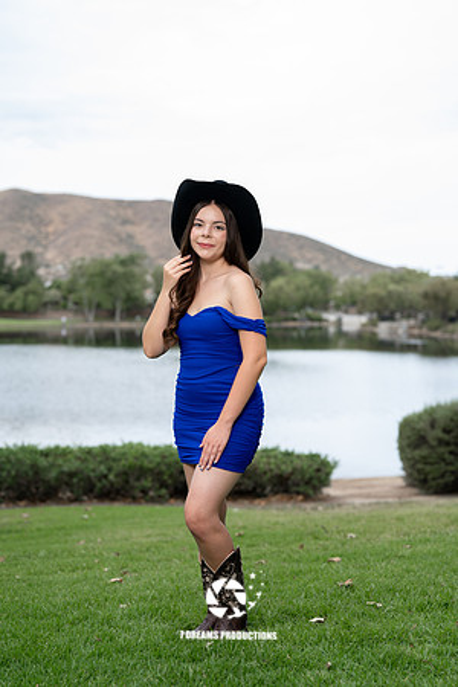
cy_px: 344
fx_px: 954
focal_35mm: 50
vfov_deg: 39.6
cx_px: 229
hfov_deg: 27.0
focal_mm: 50
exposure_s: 1/640
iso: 64
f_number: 2.5
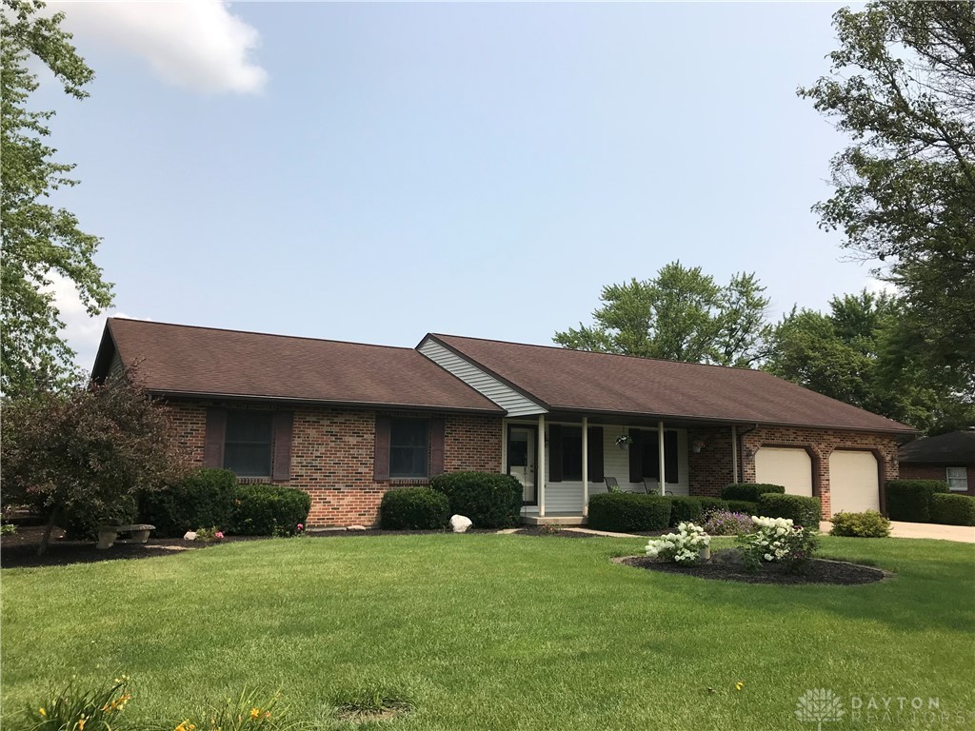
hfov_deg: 63.4
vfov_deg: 49.7
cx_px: 488
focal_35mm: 28
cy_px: 366
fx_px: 789
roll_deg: -0.4
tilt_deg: +7.8
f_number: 1.8
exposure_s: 1/2817
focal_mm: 3.99
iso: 20
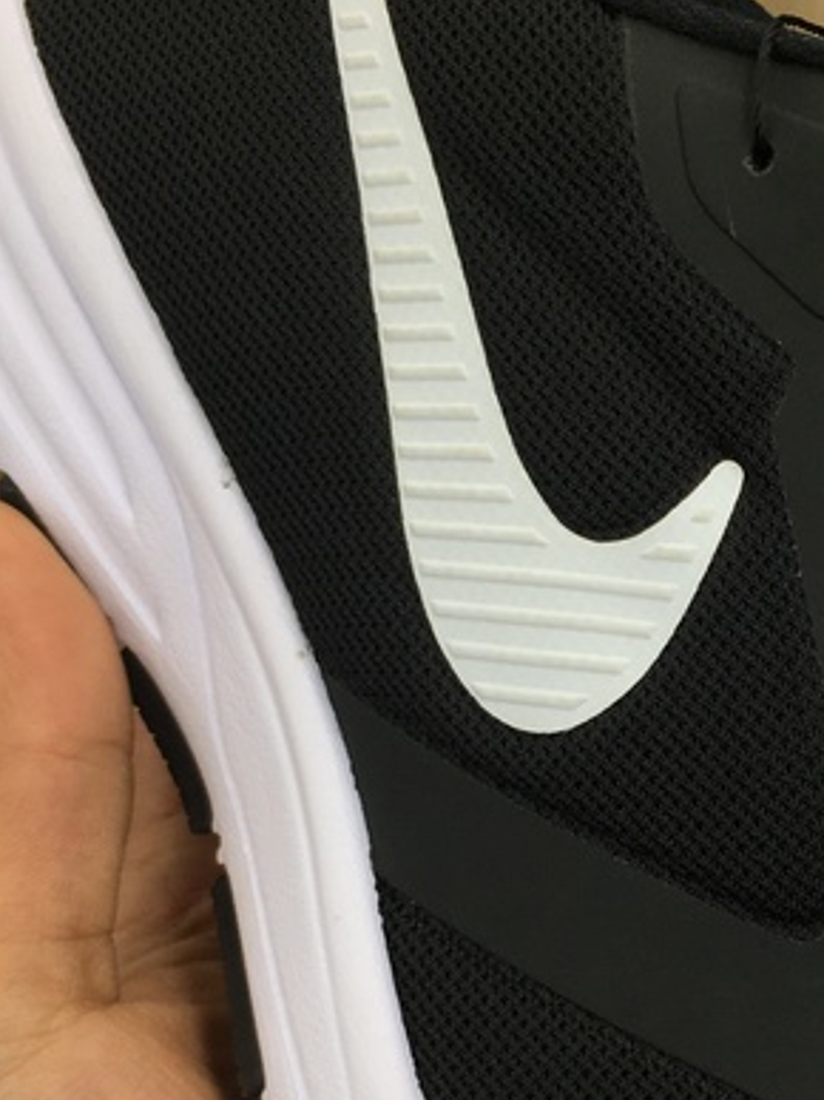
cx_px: 693
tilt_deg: -60.7
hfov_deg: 21.0
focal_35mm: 69
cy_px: 756
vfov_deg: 27.9
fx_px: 2191
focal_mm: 4.15
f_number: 2.2
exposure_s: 1/108
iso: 25
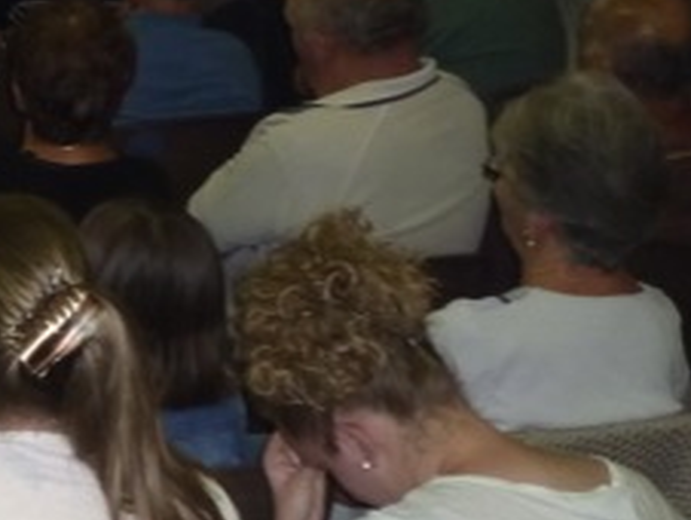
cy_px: 95
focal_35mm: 103
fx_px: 2058
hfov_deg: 17.0
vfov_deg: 14.3
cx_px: -378
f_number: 2.8
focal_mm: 4.4
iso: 200
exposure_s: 1/30
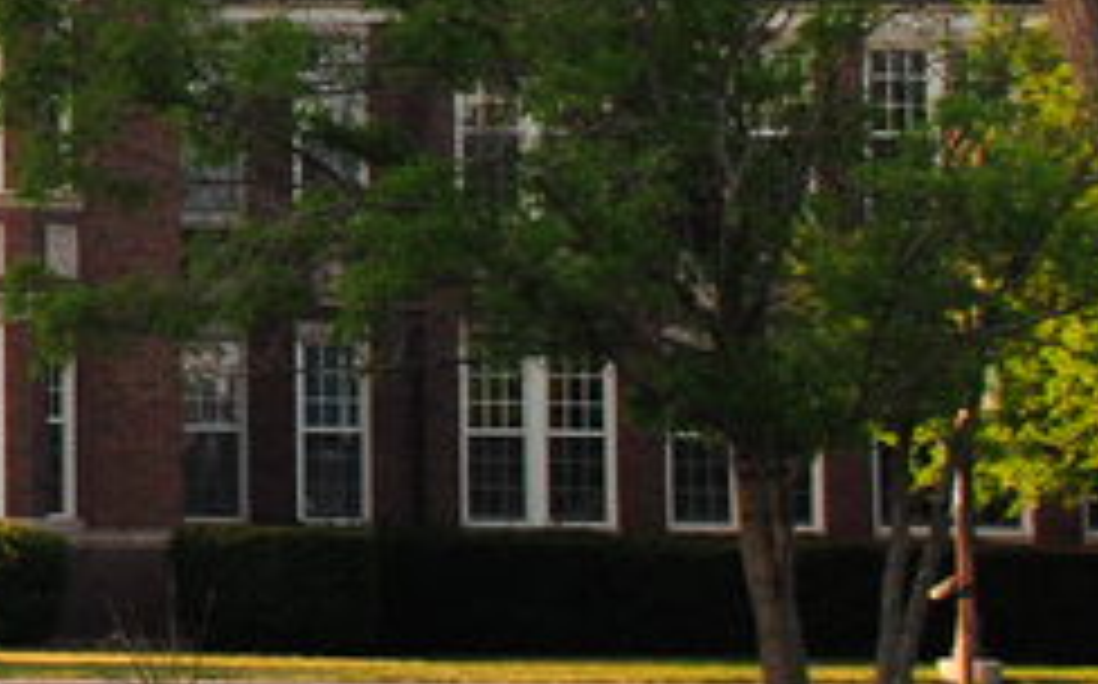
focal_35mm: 223
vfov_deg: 5.8
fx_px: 6679
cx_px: -943
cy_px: -158
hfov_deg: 9.0
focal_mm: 31
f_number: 6.3
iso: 400
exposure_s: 1/160
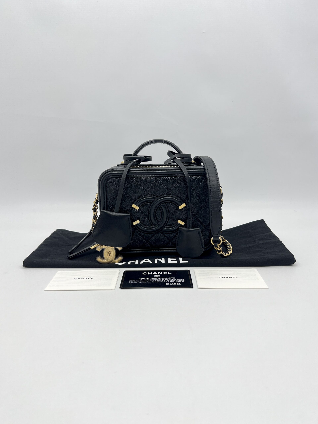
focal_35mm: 26
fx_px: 318
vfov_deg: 67.3
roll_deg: +0.4
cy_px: 212
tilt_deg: -11.1
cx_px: 159
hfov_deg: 53.1
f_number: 1.5
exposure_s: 1/150
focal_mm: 5.7
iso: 32
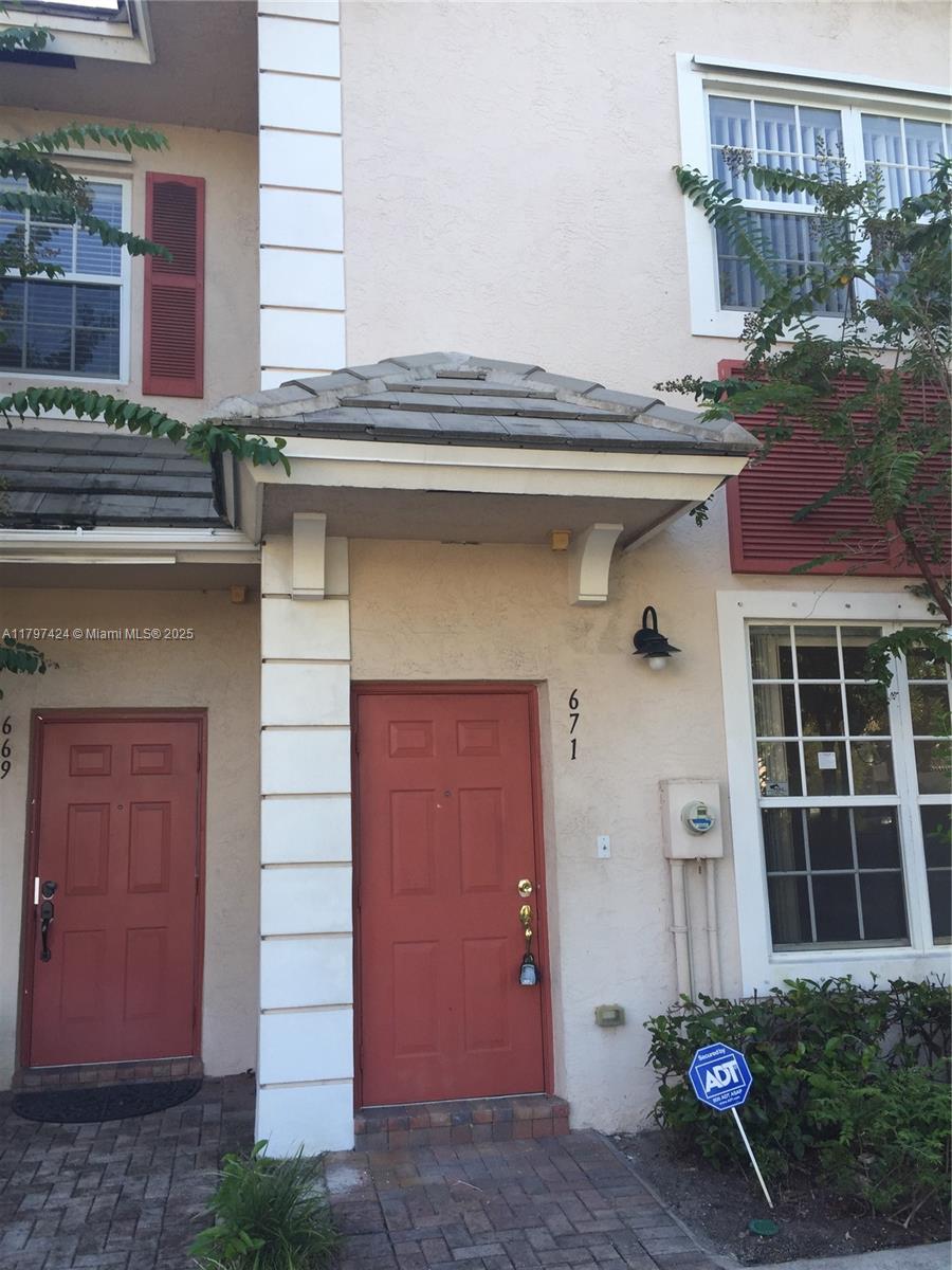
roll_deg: +2.0
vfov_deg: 61.7
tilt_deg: +11.6
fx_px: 1063
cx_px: 476
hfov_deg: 48.2
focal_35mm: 29
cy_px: 635
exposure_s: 1/178
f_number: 2.2
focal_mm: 4.15
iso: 32
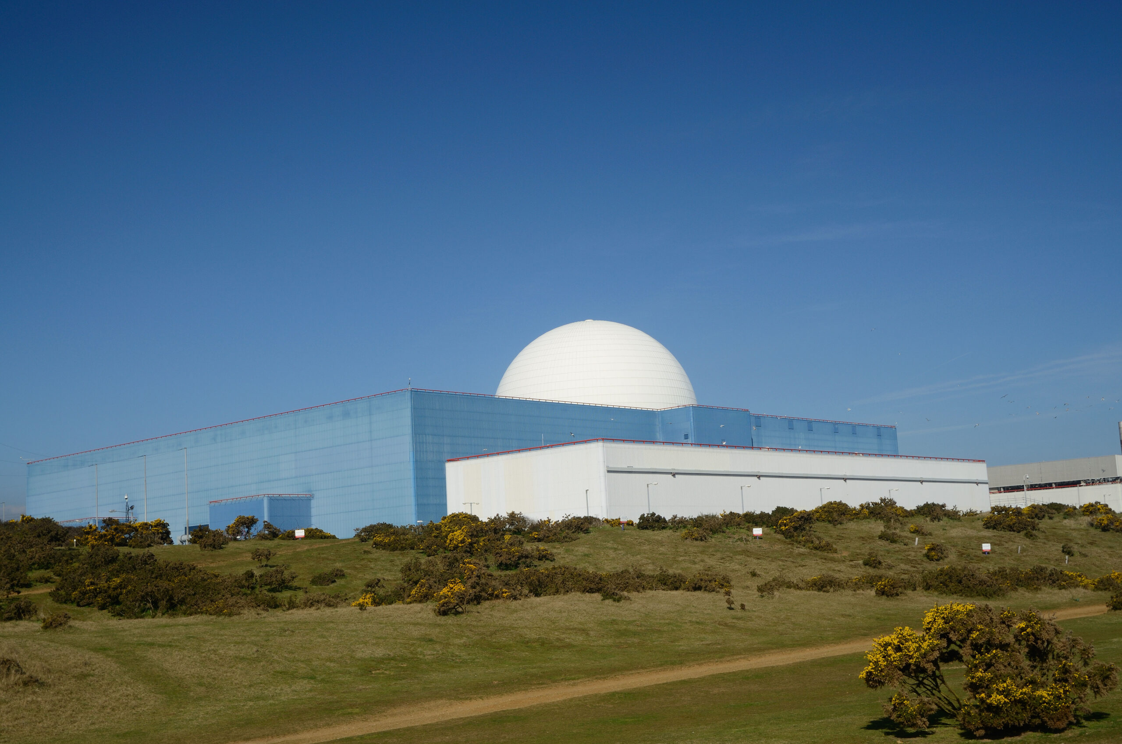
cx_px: 561
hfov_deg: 42.4
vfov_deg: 28.8
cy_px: 372
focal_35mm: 46
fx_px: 1446
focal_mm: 31
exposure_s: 1/60
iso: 100
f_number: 13
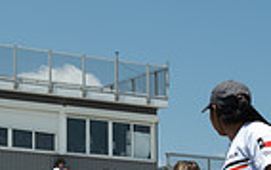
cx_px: -45
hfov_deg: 12.9
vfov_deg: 8.3
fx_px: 1168
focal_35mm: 158
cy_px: 175
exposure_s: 1/400
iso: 125
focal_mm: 23
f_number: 8
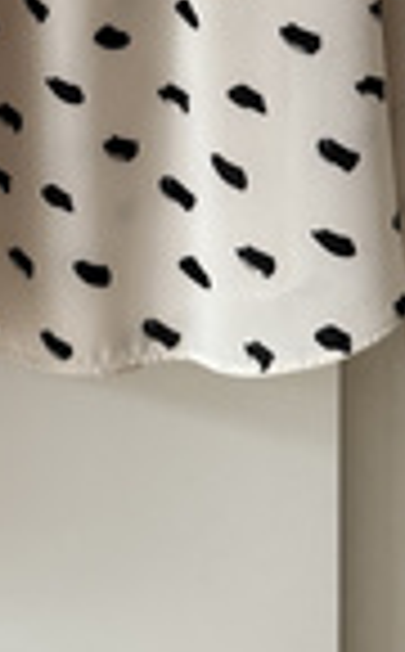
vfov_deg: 20.2
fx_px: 1562
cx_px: -7
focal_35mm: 88
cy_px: -337
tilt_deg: -1.2
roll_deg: +0.8
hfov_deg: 14.5
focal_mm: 6.76
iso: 320
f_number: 1.78
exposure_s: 1/60
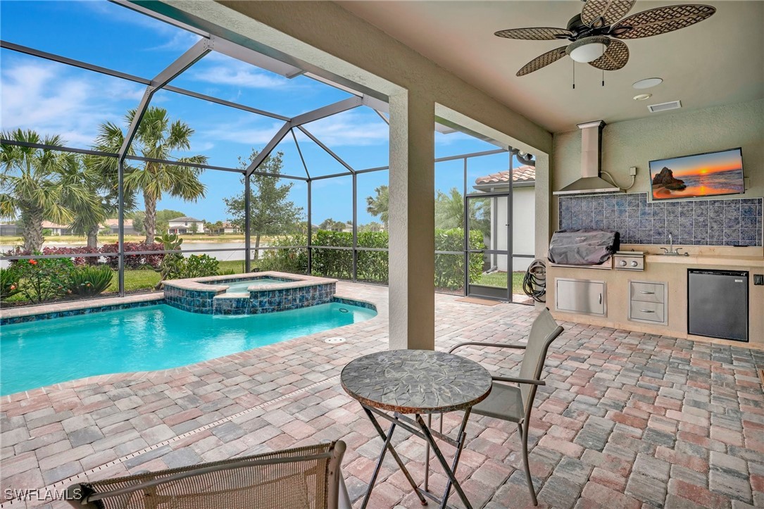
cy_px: 254
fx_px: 361
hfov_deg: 93.3
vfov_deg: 70.4
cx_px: 382
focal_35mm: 17
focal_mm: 17
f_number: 8
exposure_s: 1/320
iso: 500
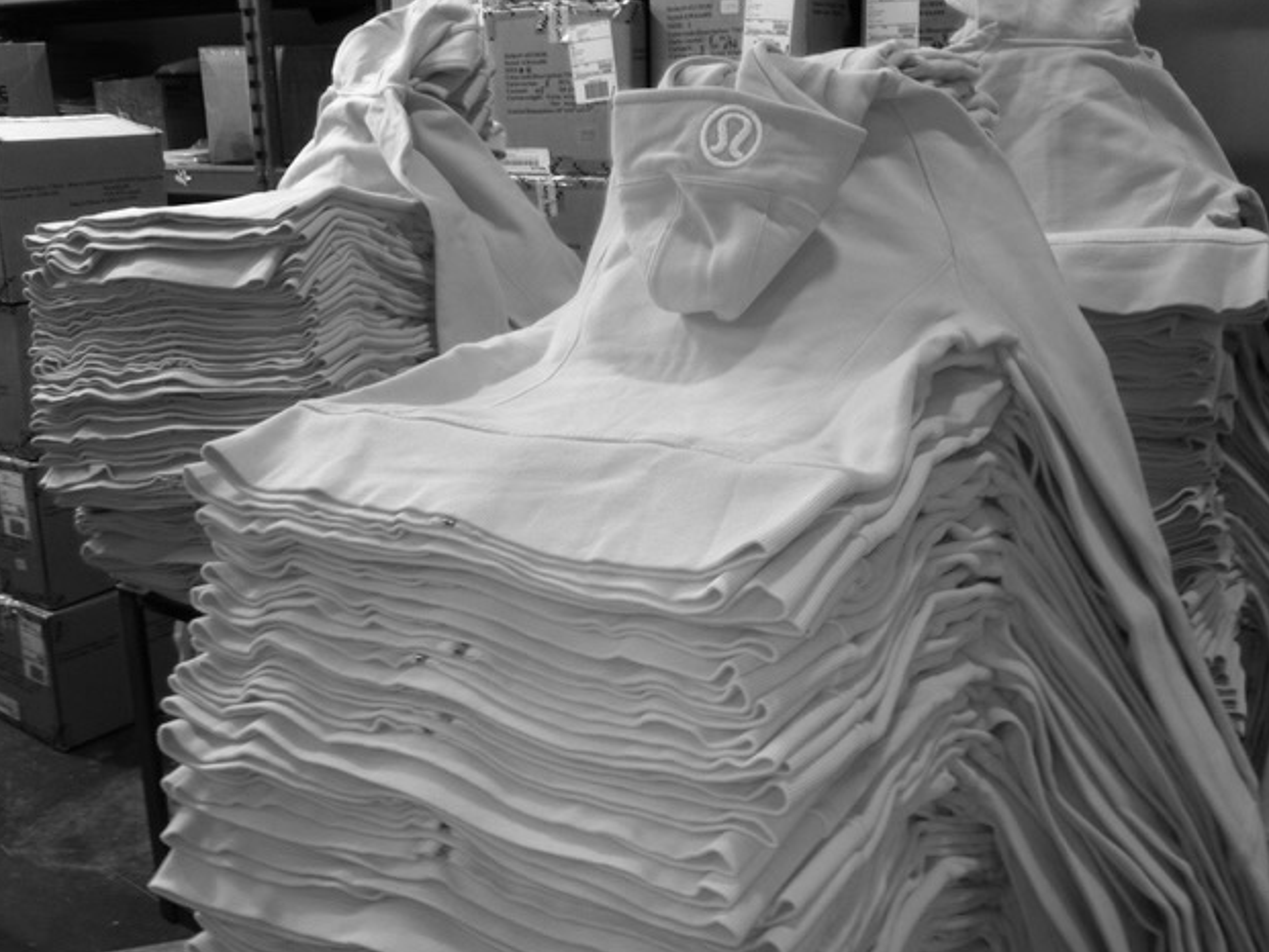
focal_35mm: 36
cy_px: 476
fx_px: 1320
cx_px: 625
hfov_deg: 51.3
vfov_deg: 39.7
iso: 80
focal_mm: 3.85
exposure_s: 1/18
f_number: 2.8
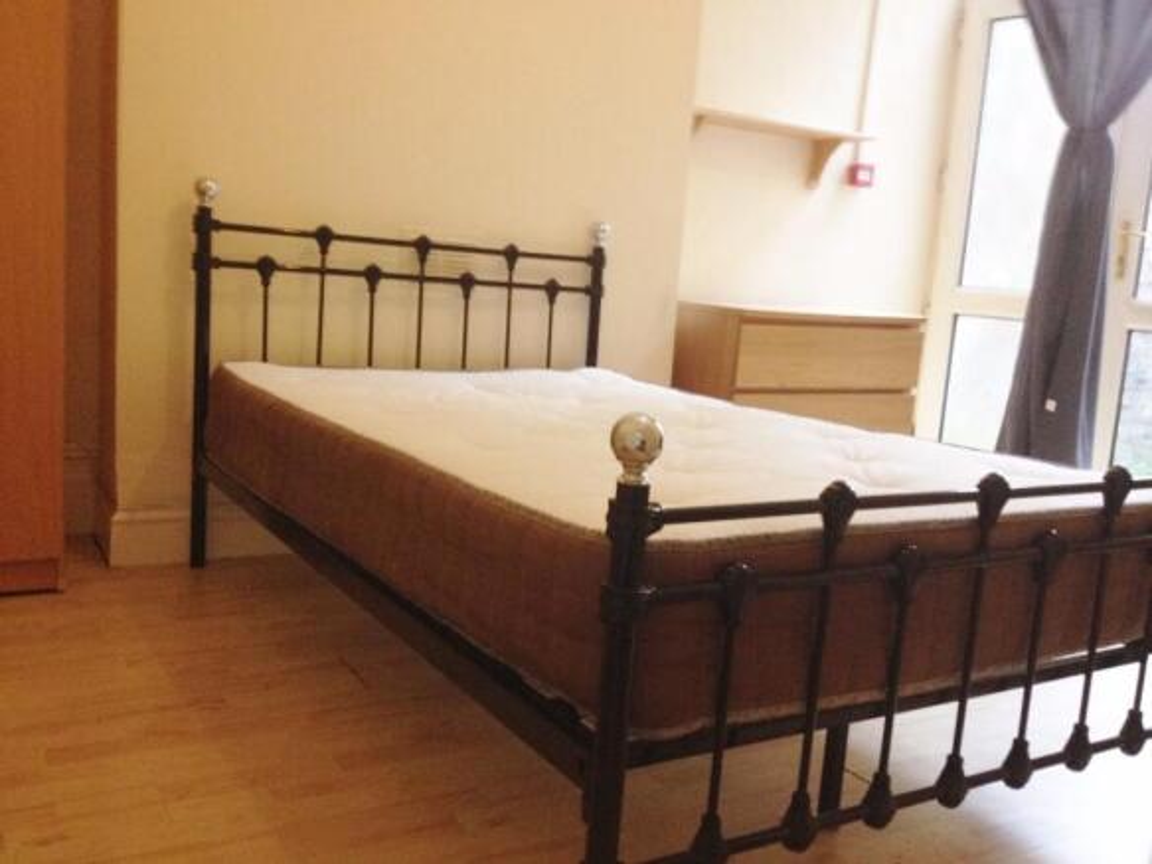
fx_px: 1165
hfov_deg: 52.6
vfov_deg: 40.7
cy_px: 432
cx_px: 576
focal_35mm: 35
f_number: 2.4
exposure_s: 1/20
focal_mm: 4.28
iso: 250
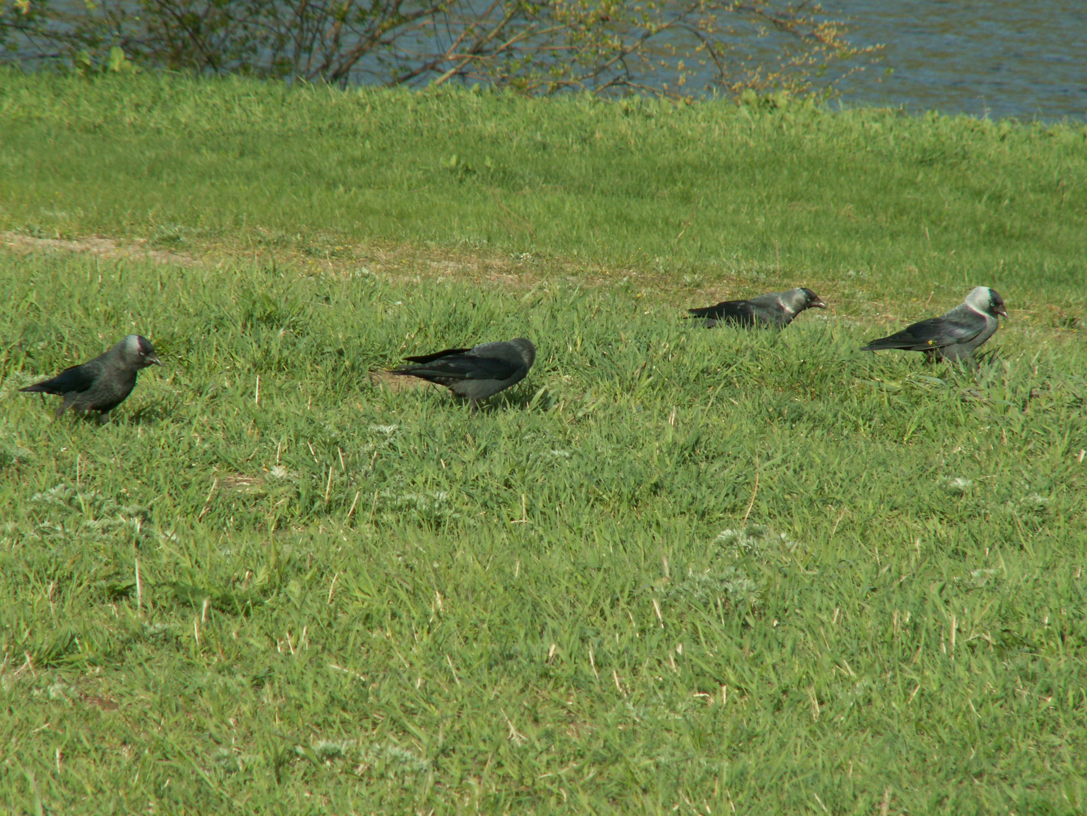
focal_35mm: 420
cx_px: 544
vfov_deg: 3.5
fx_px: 13189
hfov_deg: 4.7
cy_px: 408
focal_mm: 69.45
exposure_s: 1/250
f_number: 6.3
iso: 50
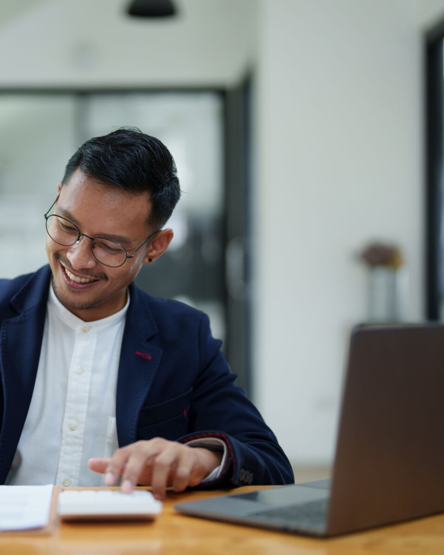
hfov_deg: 21.2
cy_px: 278
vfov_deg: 26.8
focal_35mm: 71
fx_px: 1166
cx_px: 76
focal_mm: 50
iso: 160
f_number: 1.2
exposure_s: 1/250
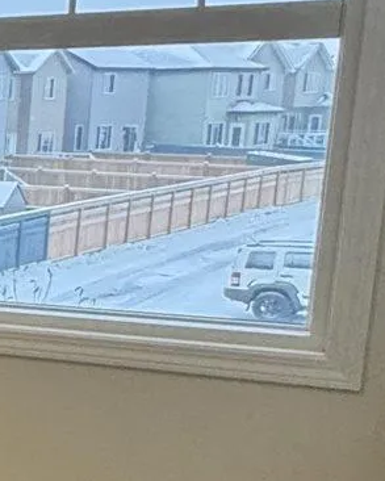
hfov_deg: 12.5
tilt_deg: -9.7
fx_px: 1224
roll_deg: +1.0
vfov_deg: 22.1
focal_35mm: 86
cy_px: 318
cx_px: -620
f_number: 2.2
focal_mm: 2.22
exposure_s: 1/120
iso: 250
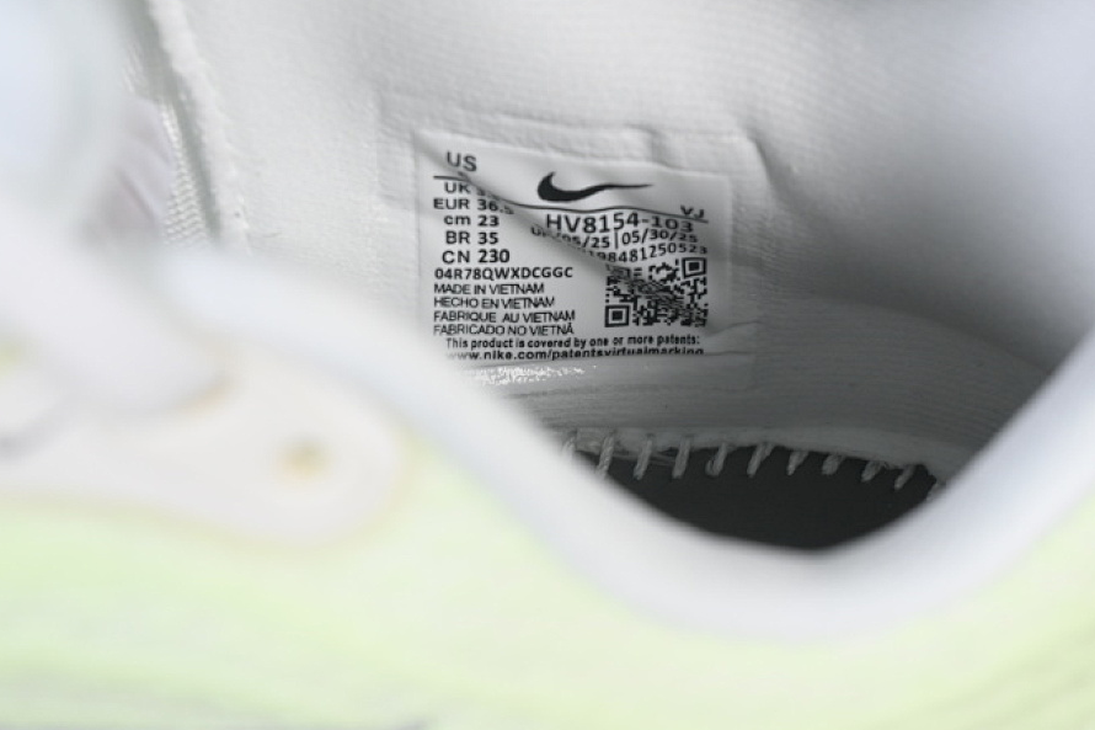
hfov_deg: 22.4
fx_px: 2767
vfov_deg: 15.0
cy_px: 307
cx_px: 614
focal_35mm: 91
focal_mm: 50
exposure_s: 1/80
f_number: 7.1
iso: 160
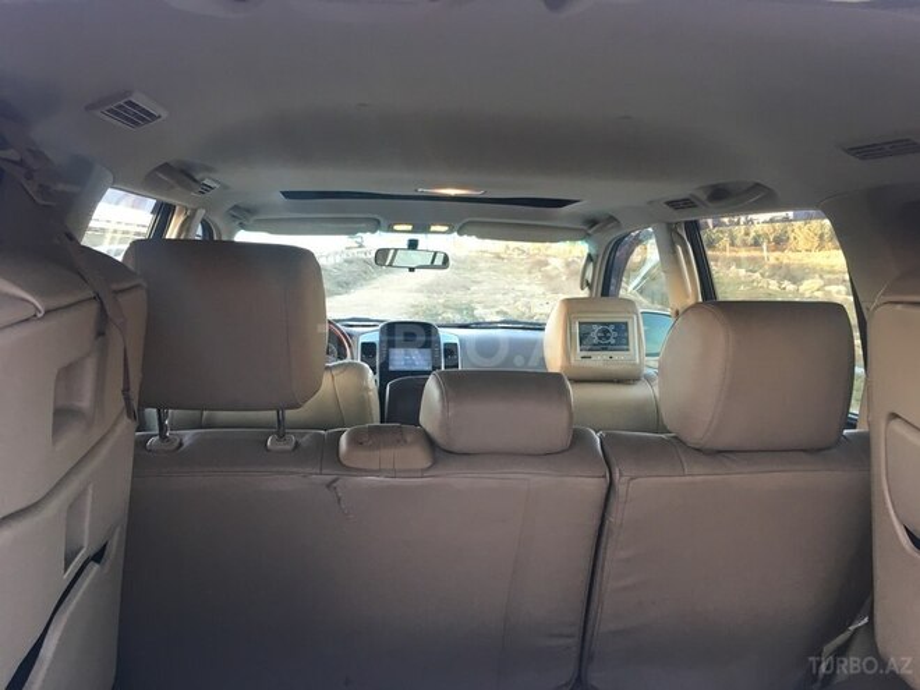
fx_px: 771
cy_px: 345
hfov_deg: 61.7
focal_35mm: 29
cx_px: 460
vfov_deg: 48.2
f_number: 2.2
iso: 32
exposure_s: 1/33
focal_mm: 4.15
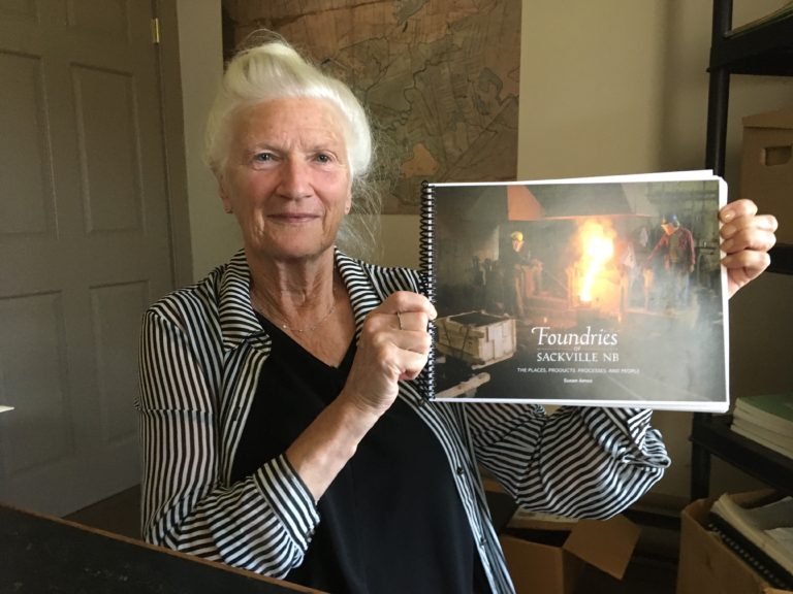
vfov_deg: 48.2
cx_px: 396
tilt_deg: -8.7
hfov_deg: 61.7
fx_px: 664
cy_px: 297
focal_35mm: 29
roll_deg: +1.0
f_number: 2.2
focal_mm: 4.15
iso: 200
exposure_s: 1/15
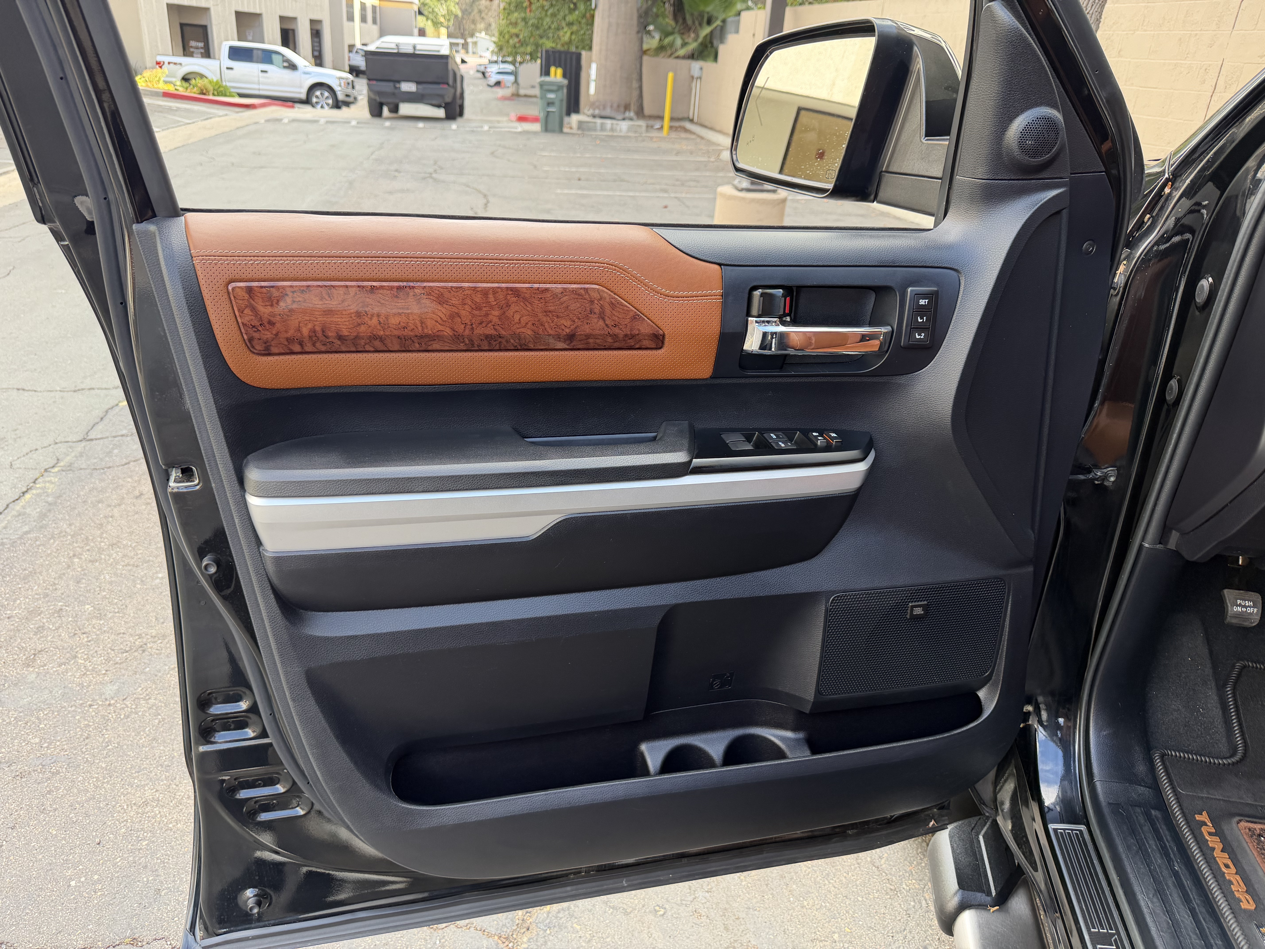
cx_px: 632
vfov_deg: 56.8
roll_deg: -5.1
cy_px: 474
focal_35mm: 24
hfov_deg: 71.6
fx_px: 877
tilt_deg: -23.7
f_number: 1.78
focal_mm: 6.76
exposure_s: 1/196
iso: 64
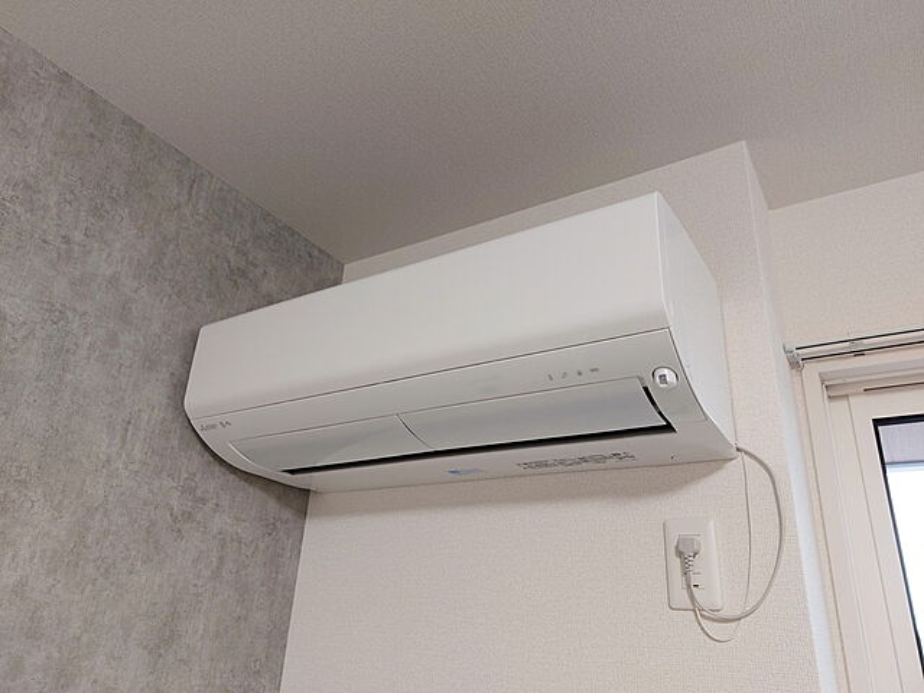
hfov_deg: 71.6
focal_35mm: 24
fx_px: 641
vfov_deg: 56.8
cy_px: 346
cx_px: 462
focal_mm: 5.23
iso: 80
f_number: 1.8
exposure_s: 1/24
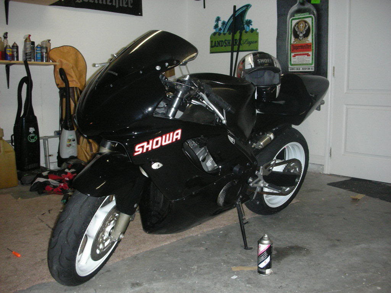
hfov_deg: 52.6
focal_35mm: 35
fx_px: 395
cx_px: 196
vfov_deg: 40.7
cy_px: 146
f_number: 3
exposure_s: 1/60.1
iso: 200
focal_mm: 5.8
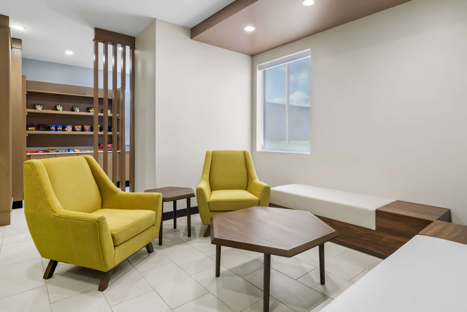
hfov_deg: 95.0
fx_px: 214
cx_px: 234
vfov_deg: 72.1
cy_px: 156
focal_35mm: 16
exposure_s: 1/15
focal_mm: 11
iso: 200
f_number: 8
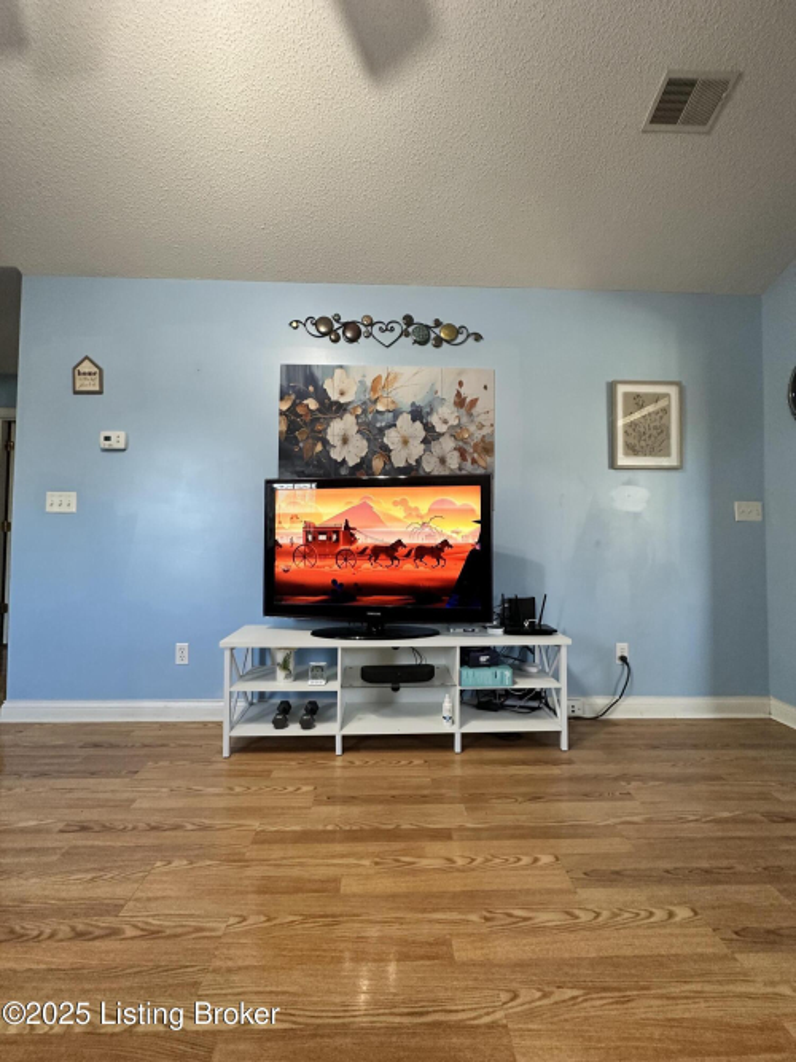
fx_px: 429
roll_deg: -0.6
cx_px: 398
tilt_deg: +1.4
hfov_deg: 85.7
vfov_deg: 102.1
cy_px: 531
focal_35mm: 14
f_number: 2.2
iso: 400
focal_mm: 2.22
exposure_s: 1/60
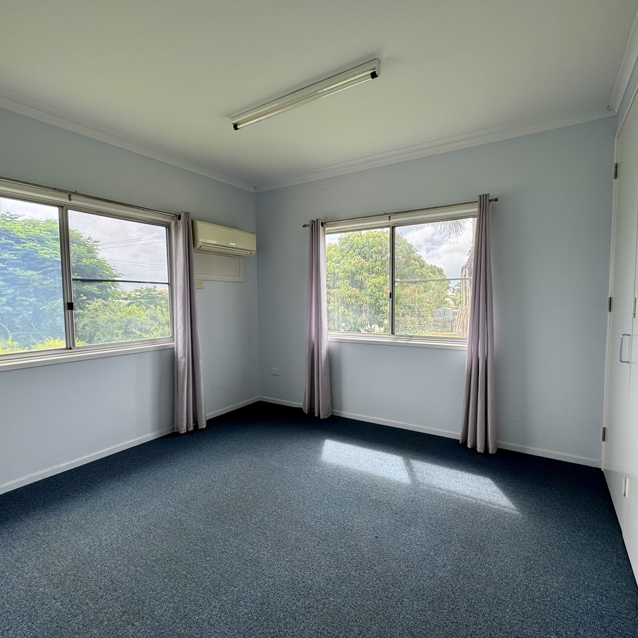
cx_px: 338
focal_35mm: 17
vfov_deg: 84.0
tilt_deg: -3.8
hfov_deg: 83.9
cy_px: 323
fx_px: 354
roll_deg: +0.6
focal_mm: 2.22
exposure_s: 1/299
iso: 40
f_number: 2.2
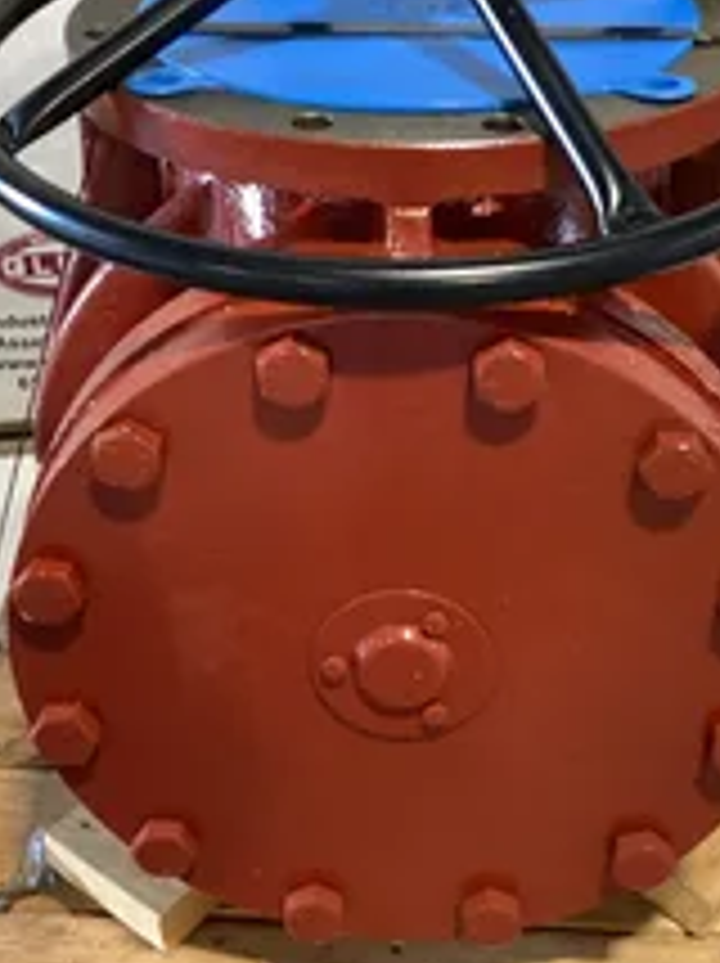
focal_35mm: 58
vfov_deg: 32.9
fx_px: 1612
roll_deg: +2.2
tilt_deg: -27.2
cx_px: 432
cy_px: 310
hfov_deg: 25.1
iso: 400
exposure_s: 1/30
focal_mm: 3.3
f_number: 2.4
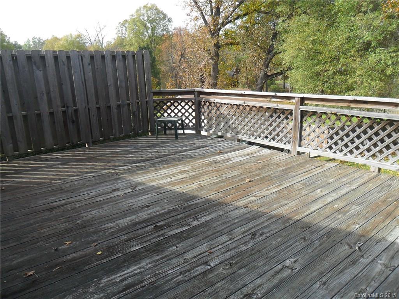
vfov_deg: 51.4
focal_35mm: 27
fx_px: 311
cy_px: 150
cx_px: 200
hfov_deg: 65.3
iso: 100
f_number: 3.5
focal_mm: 4.9
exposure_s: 1/350
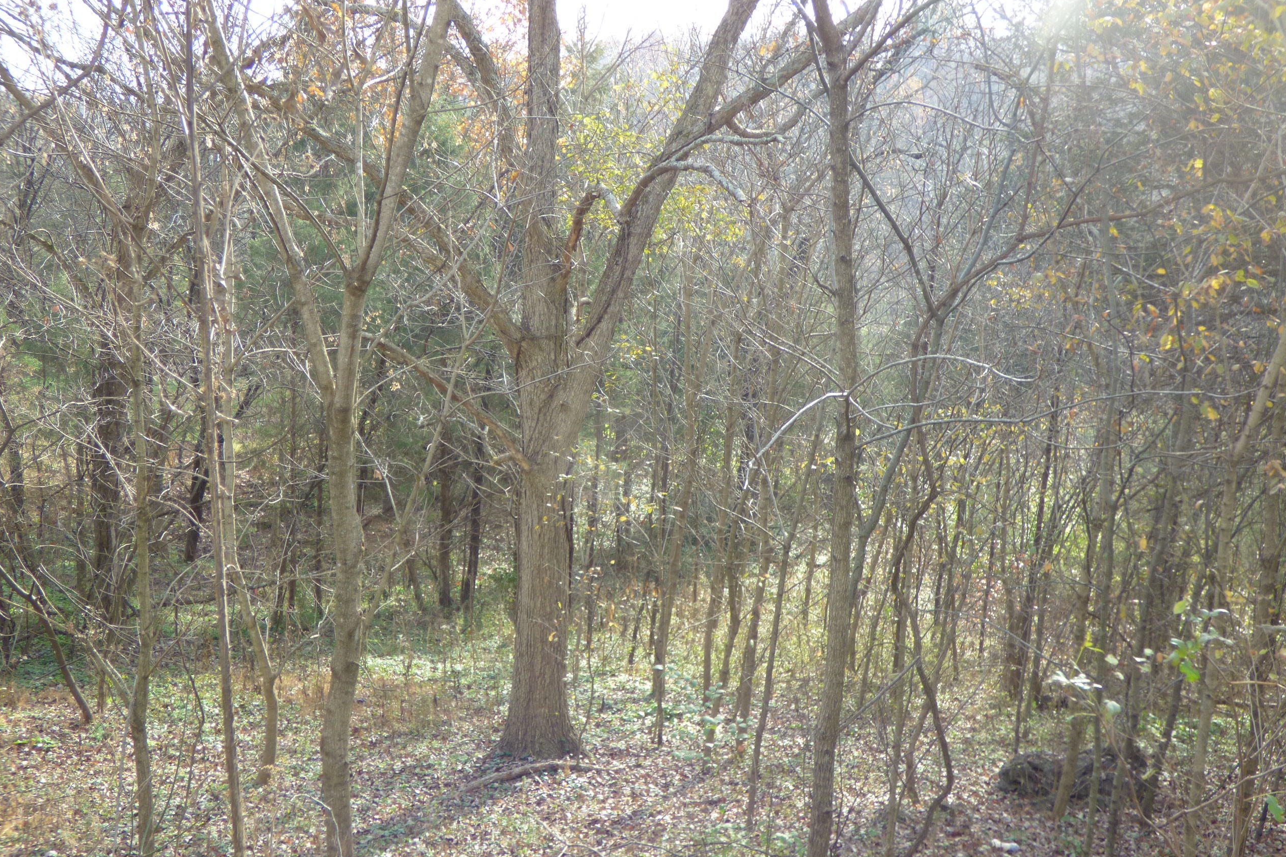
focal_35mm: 43
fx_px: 1536
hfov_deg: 45.4
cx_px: 642
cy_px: 441
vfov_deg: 31.2
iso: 100
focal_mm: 7.37
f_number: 3.6
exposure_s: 1/125
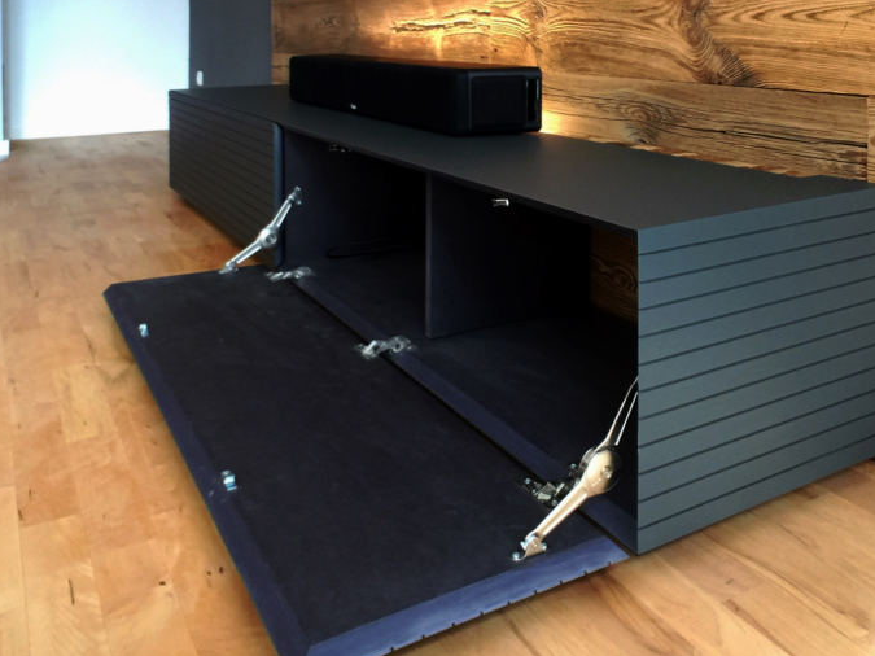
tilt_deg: -12.8
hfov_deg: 42.5
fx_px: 1112
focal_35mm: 44
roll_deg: -0.2
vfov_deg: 32.9
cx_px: 568
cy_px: 307
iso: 64
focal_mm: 4.15
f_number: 2.2
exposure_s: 1/17
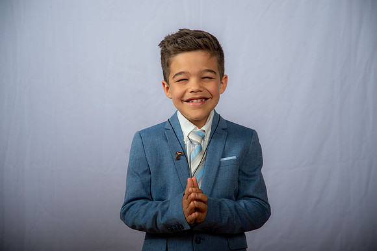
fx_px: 890
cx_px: 188
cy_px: 126
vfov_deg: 16.1
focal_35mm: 85
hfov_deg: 23.9
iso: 250
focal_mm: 85
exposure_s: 1/200
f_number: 6.3
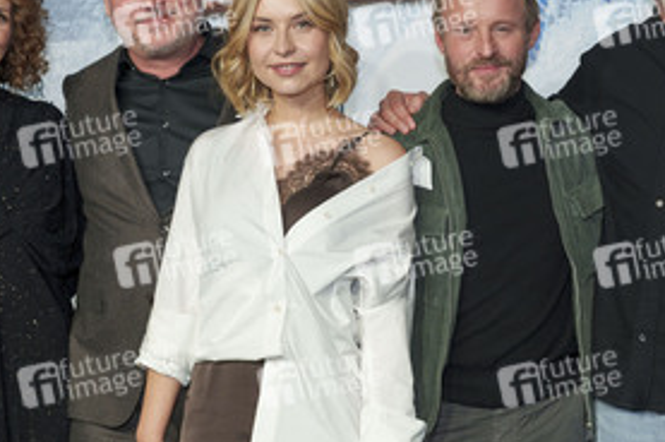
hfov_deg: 28.9
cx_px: 352
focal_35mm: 70
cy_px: 199
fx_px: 1292
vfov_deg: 19.4
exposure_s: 1/250
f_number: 4.5
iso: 800
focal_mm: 43
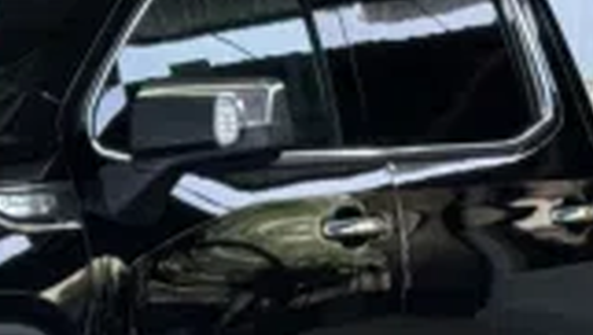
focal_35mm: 208
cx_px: -55
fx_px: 3274
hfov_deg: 10.2
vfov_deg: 5.9
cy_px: 283
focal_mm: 6.76
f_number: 1.78
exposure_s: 1/341
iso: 64
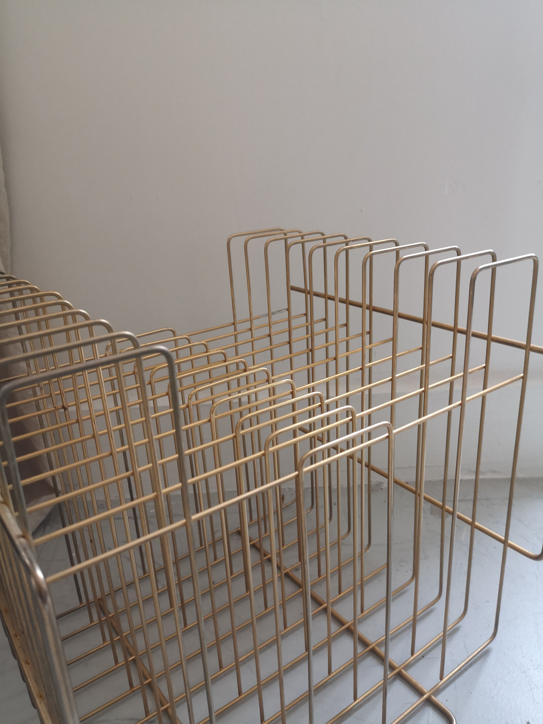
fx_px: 565
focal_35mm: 27
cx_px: 272
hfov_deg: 51.4
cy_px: 362
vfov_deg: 65.3
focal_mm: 3.95
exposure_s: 1/50
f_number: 1.8
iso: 160
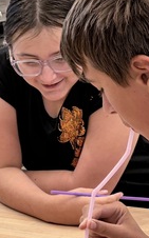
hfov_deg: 10.4
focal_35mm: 125
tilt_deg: -10.4
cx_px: 8
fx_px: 813
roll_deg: +1.4
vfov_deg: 16.7
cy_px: 119
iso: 100
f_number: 1.6
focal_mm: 5.96
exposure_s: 1/100
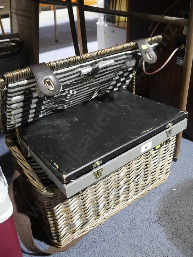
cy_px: 128
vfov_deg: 56.8
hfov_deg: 44.2
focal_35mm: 32
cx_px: 96
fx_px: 238
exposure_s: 1/60
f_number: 3.6
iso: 1600
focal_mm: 16
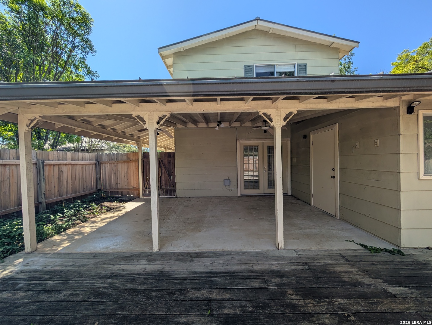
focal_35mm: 12
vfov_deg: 94.7
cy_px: 162
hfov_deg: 110.5
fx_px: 150
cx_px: 216
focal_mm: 2.02
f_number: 1.7
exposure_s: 1/1721
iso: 45
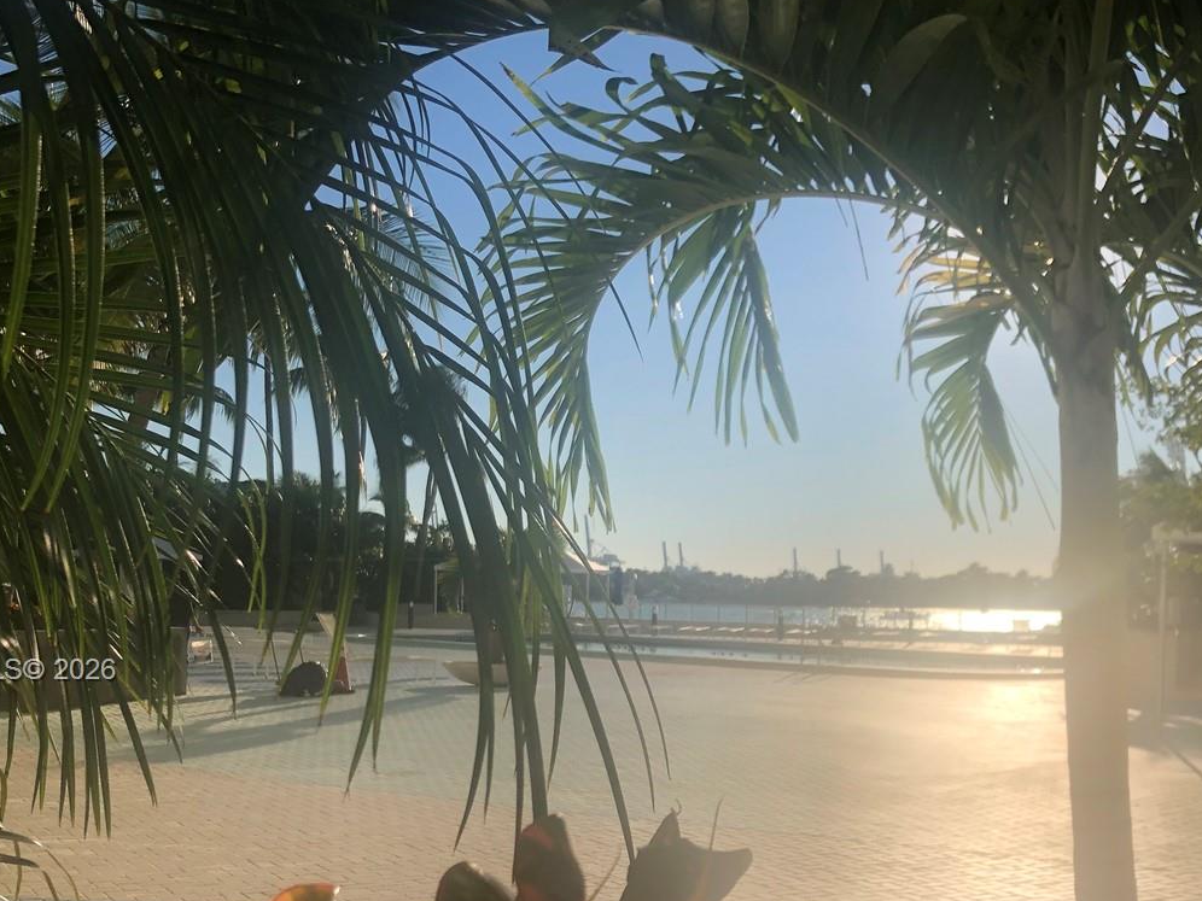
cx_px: 706
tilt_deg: -3.4
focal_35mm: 45
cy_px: 672
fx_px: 1563
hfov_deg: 41.9
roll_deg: -0.2
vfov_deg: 31.6
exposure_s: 1/3690
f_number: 1.8
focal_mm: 4
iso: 20
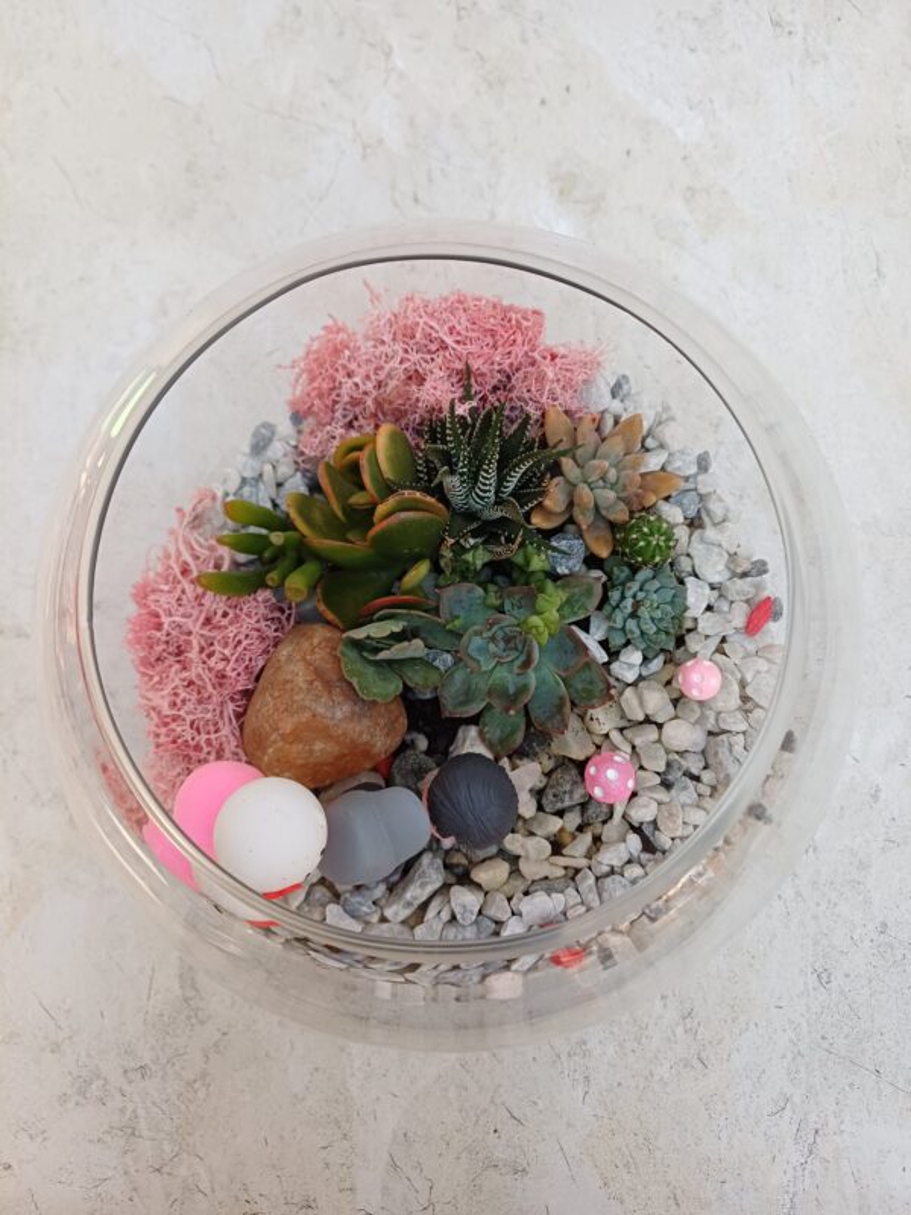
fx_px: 877
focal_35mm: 25
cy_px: 608
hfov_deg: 54.9
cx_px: 456
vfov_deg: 69.4
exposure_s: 1/50
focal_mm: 4.65
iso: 250
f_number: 1.8
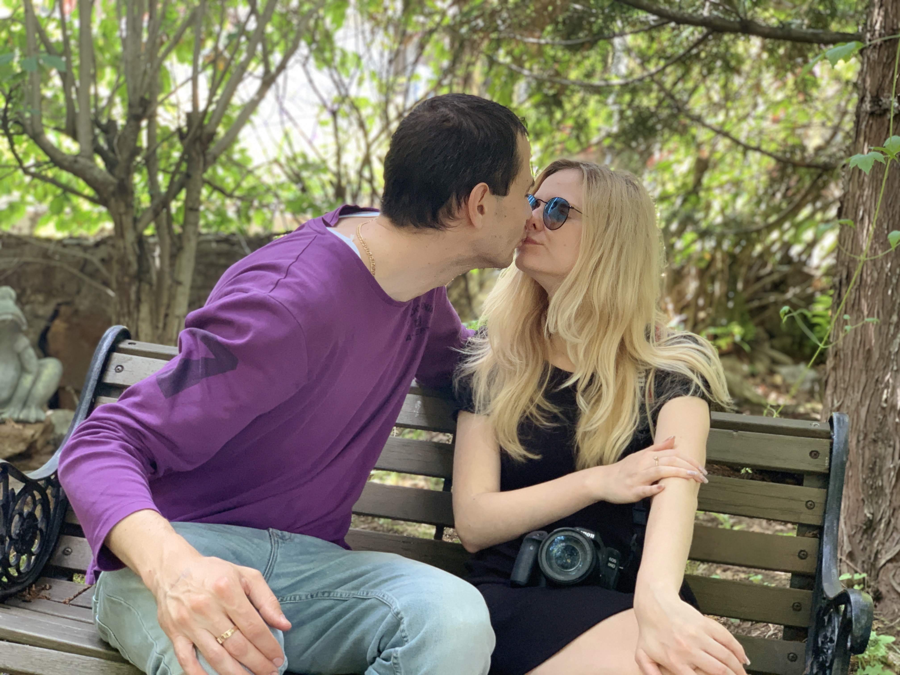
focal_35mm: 52
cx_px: 450
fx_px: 1352
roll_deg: -6.0
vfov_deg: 28.0
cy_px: 338
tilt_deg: -8.3
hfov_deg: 36.8
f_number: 2.4
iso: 125
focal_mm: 6
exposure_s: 1/94
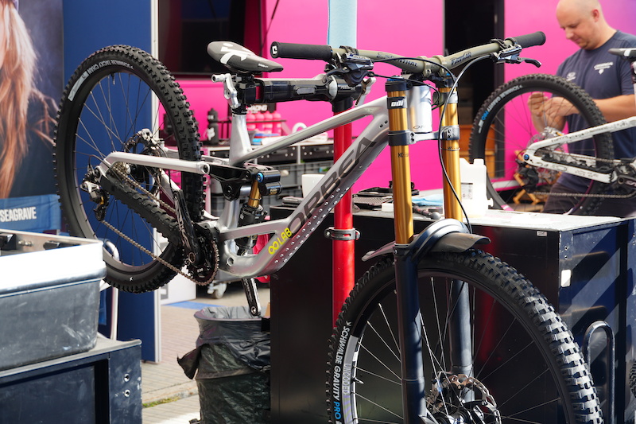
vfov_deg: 18.9
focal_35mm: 72
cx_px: 318
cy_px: 212
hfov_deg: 28.1
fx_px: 1272
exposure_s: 1/80
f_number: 5.6
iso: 100
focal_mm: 48
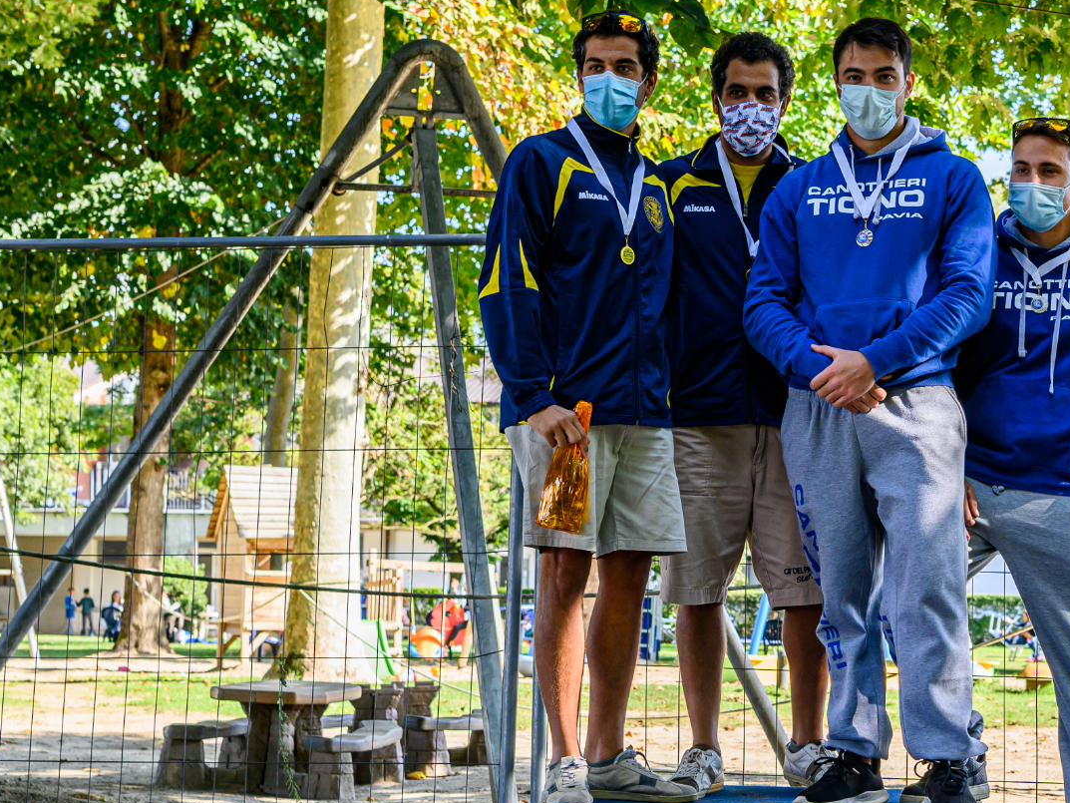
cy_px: 474
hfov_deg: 22.1
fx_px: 2720
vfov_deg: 16.8
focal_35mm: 88
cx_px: 792
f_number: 5.6
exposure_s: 1/200
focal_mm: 48
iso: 200
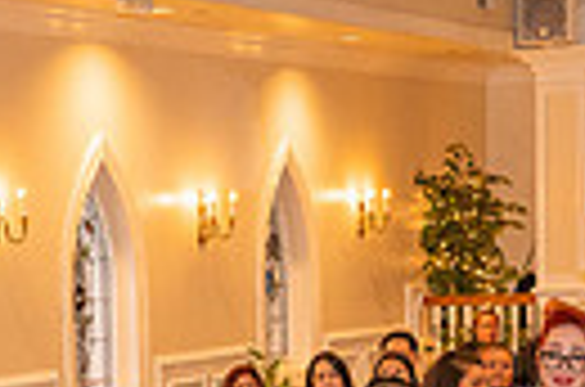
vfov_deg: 8.8
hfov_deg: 13.7
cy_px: 628
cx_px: 198
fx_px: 2432
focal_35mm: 150
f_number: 3.5
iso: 1600
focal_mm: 33.5
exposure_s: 1/125
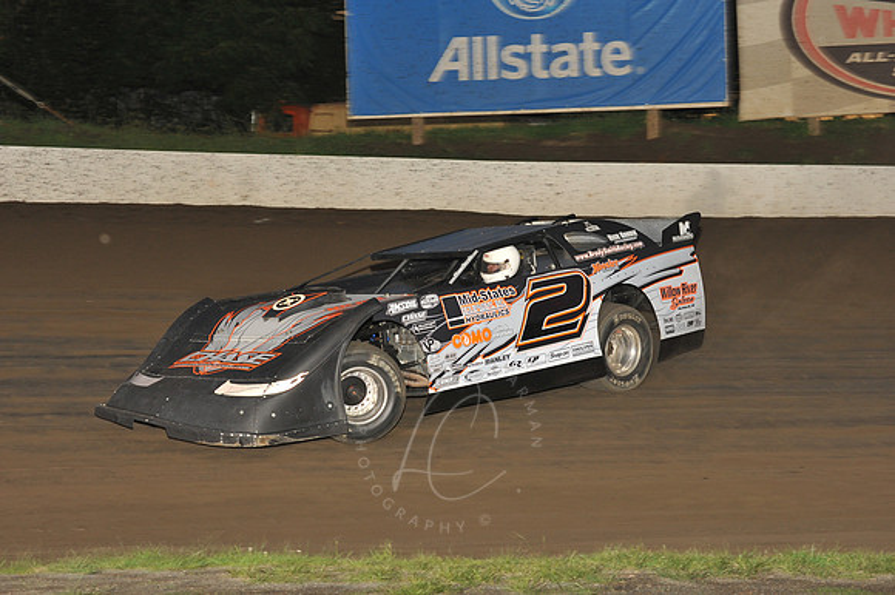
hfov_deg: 20.4
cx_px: 448
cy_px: 298
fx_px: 2485
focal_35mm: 100
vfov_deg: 13.7
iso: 1000
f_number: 7.1
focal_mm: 100
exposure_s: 1/320
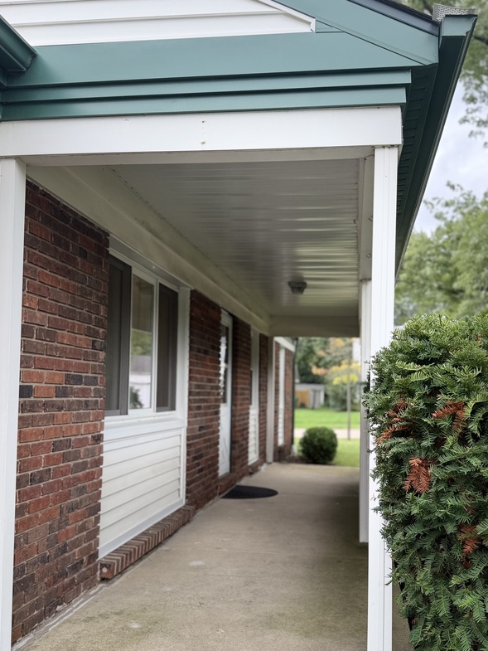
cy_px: 357
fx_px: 620
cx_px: 275
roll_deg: -1.3
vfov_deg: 55.2
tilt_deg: +2.8
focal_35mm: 33
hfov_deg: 42.9
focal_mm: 6.76
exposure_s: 1/304
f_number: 1.78
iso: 80
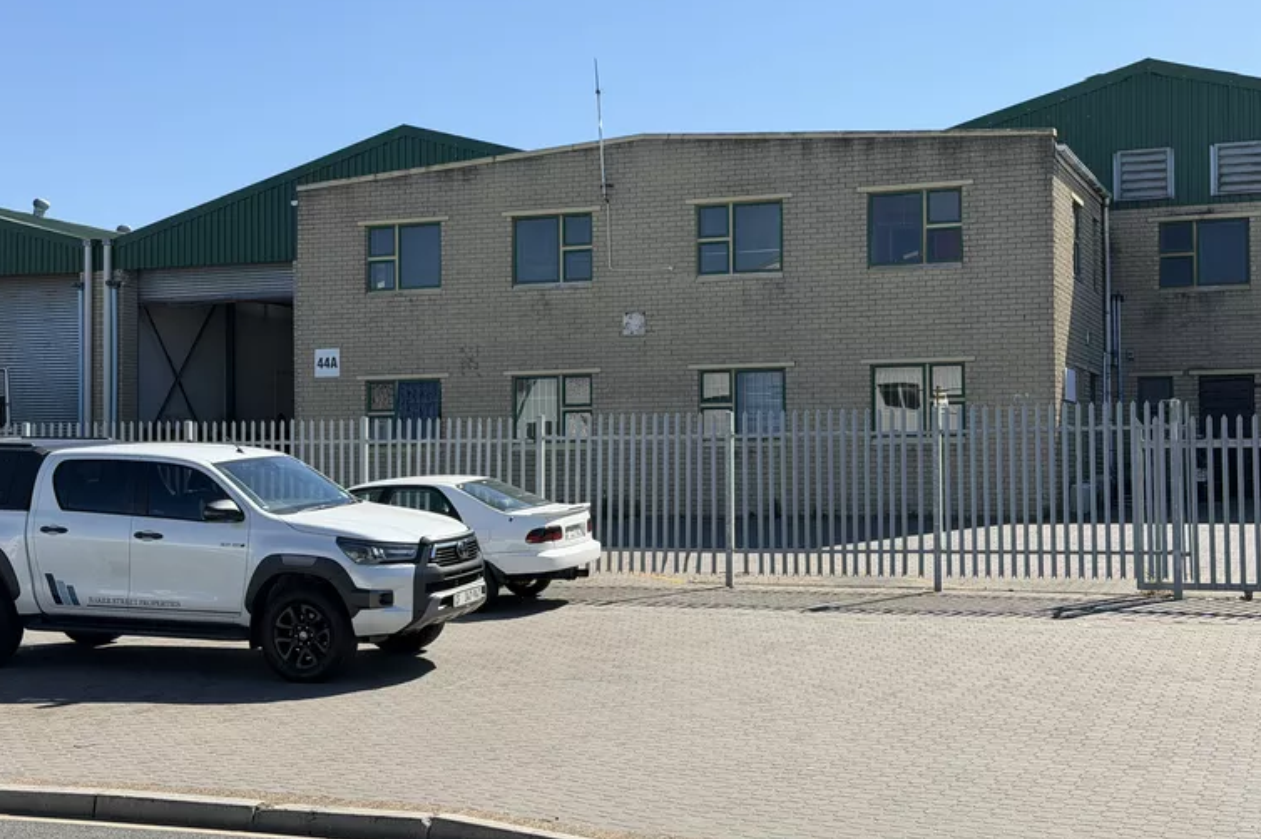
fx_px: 1856
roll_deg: +0.5
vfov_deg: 25.5
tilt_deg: +2.7
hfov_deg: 37.5
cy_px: 416
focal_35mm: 53
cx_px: 612
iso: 64
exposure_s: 1/4329
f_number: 1.78
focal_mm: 6.76
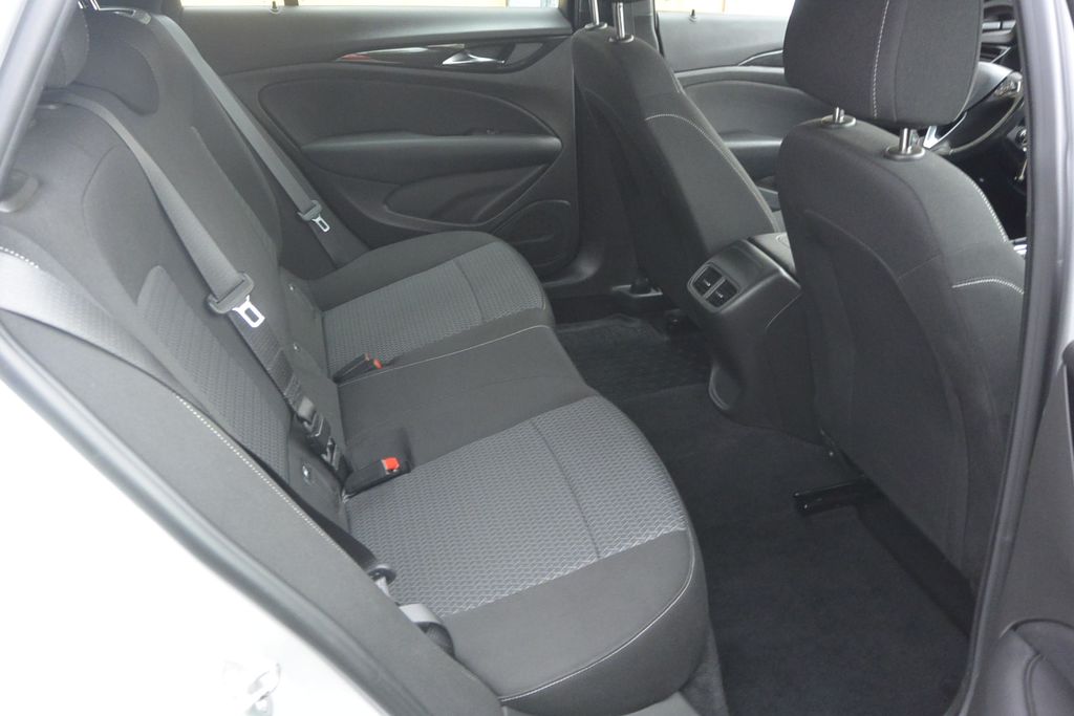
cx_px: 537
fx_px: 925
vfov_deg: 42.3
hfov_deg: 60.3
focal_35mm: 31
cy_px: 358
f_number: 3.8
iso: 800
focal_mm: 11.8
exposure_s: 1/40
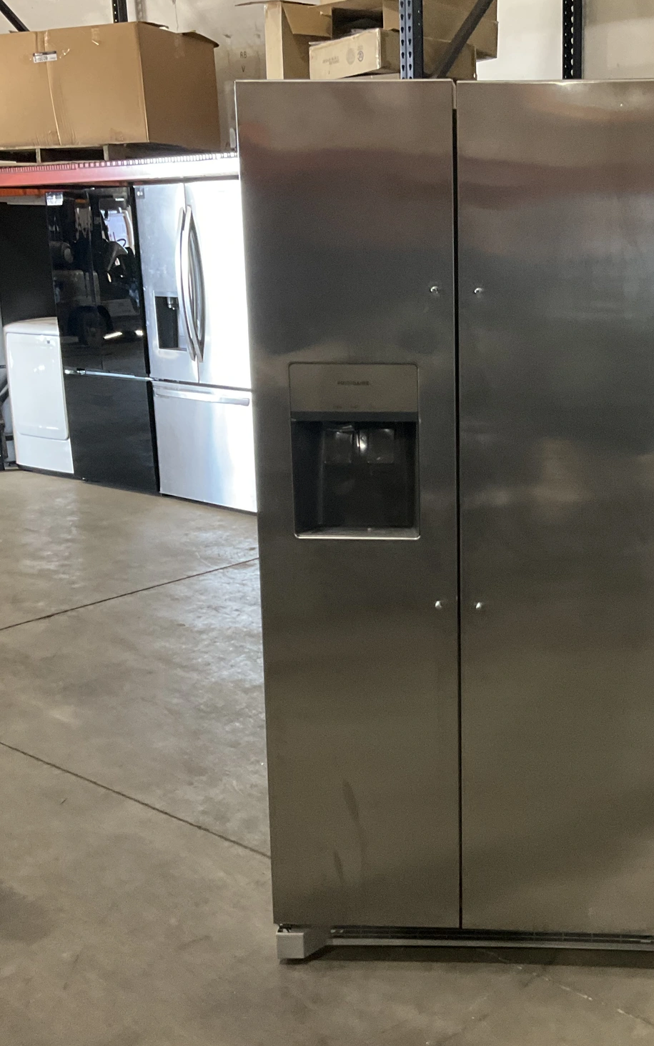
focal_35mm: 42
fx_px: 1198
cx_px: 497
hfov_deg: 30.0
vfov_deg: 47.2
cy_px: 517
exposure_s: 1/54
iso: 320
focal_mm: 3
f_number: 1.8
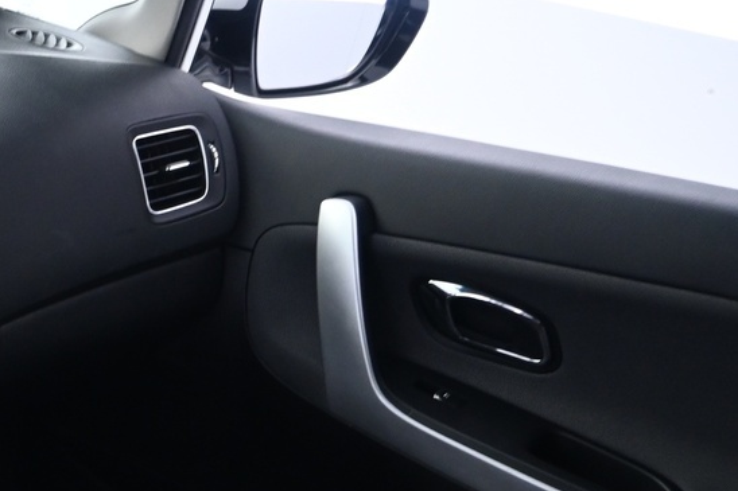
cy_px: 660
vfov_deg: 17.8
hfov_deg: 23.6
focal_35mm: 71
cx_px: -321
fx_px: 1455
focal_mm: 16
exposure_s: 1/8
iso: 1000
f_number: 3.5
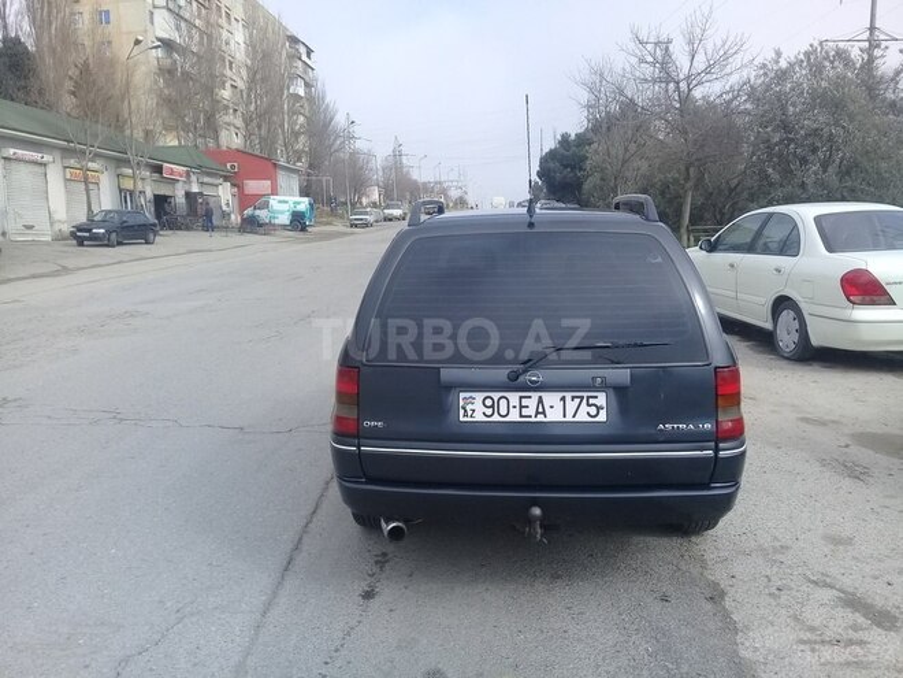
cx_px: 452
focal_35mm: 31
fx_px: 809
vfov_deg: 45.4
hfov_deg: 58.4
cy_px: 339
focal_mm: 3.3
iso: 50
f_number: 2.2
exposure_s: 1/984
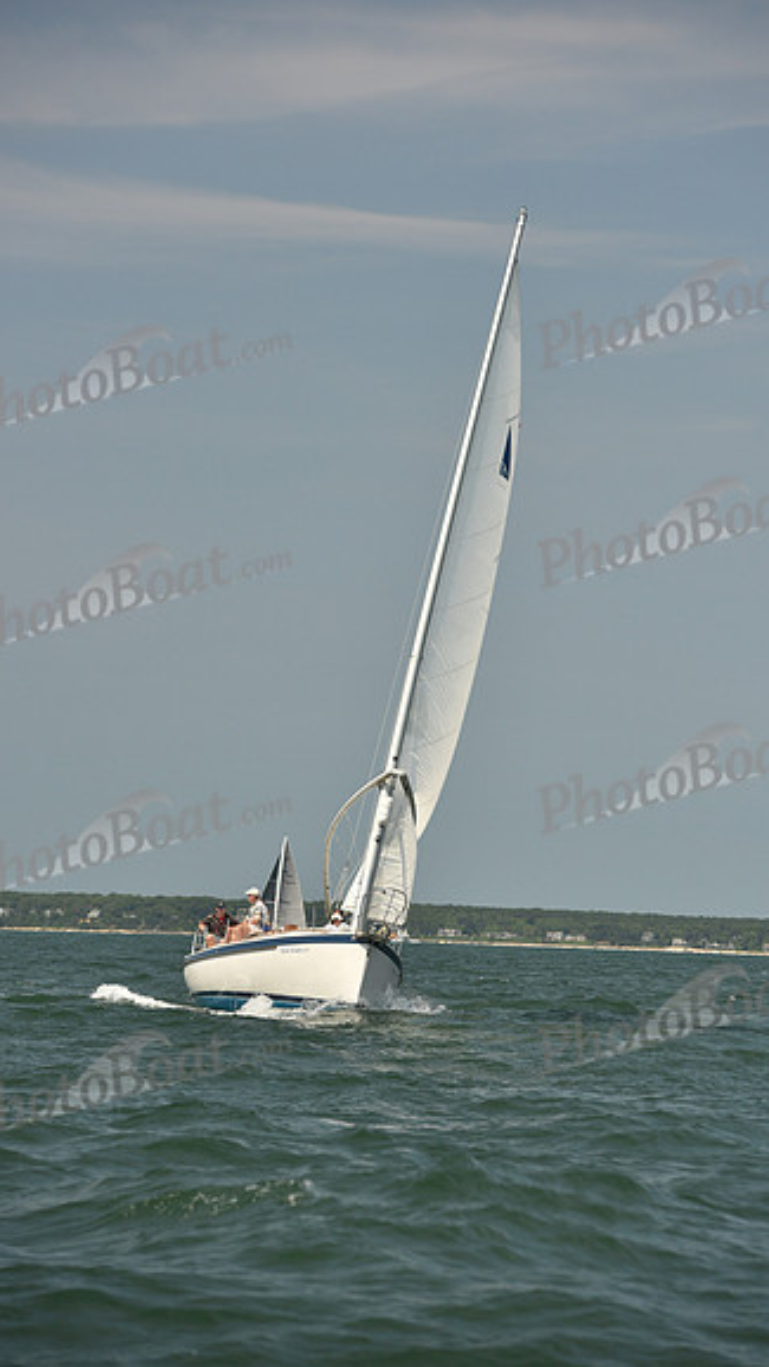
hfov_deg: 8.5
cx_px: 415
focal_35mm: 142
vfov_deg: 15.1
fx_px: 5149
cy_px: 684
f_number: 5.6
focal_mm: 135
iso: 320
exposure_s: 1/1250
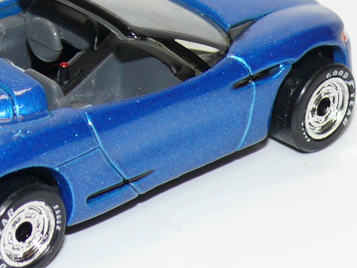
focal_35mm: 233
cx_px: 70
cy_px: 61
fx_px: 2404
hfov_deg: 8.5
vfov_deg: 6.4
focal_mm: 14
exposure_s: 1/30
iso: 100
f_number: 4
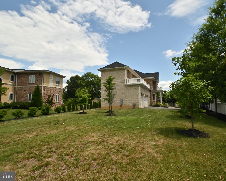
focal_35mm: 17
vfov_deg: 77.0
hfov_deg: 89.5
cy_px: 90
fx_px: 114
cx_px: 122
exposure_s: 1/1250
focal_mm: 10
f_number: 7.1
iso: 160
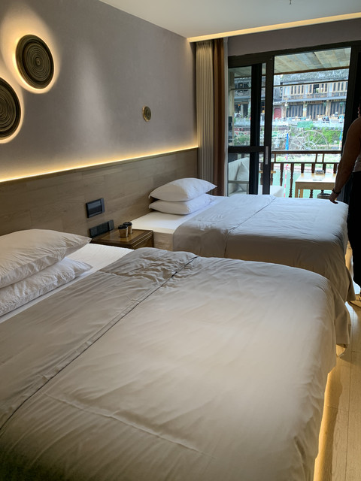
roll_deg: +1.3
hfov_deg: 53.1
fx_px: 362
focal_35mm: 26
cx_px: 180
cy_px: 240
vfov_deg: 67.3
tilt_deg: -15.6
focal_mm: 4.25
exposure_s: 1/121
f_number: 1.8
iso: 100
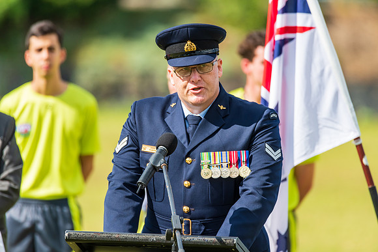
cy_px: 126
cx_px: 189
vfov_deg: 2.3
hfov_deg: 3.4
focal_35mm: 600
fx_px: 6301
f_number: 8
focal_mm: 600
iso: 800
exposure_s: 1/1600
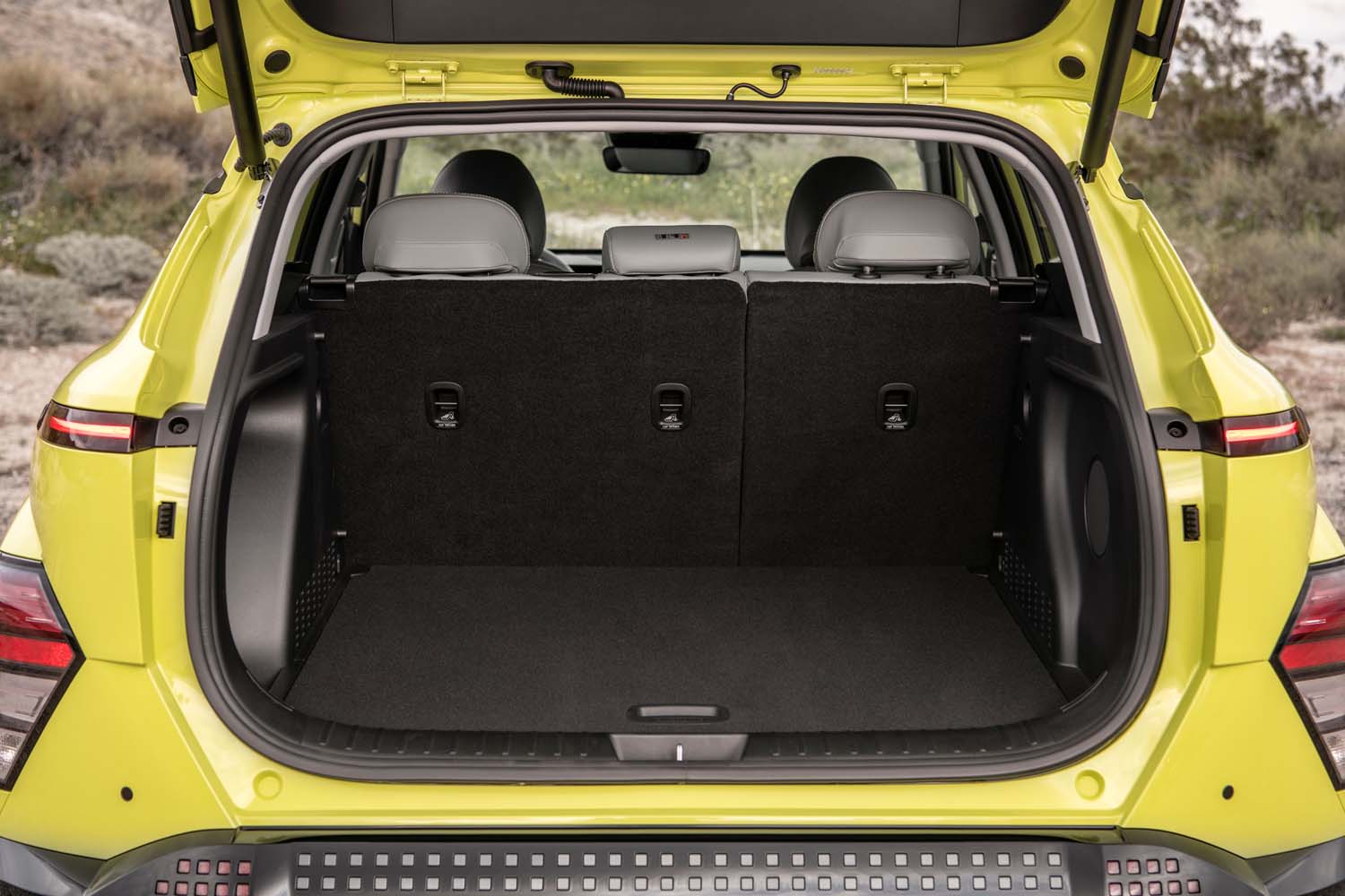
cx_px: 672
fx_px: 1943
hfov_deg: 38.2
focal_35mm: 52
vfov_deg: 26.0
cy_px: 448
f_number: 5
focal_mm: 52
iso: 64
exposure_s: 1/20
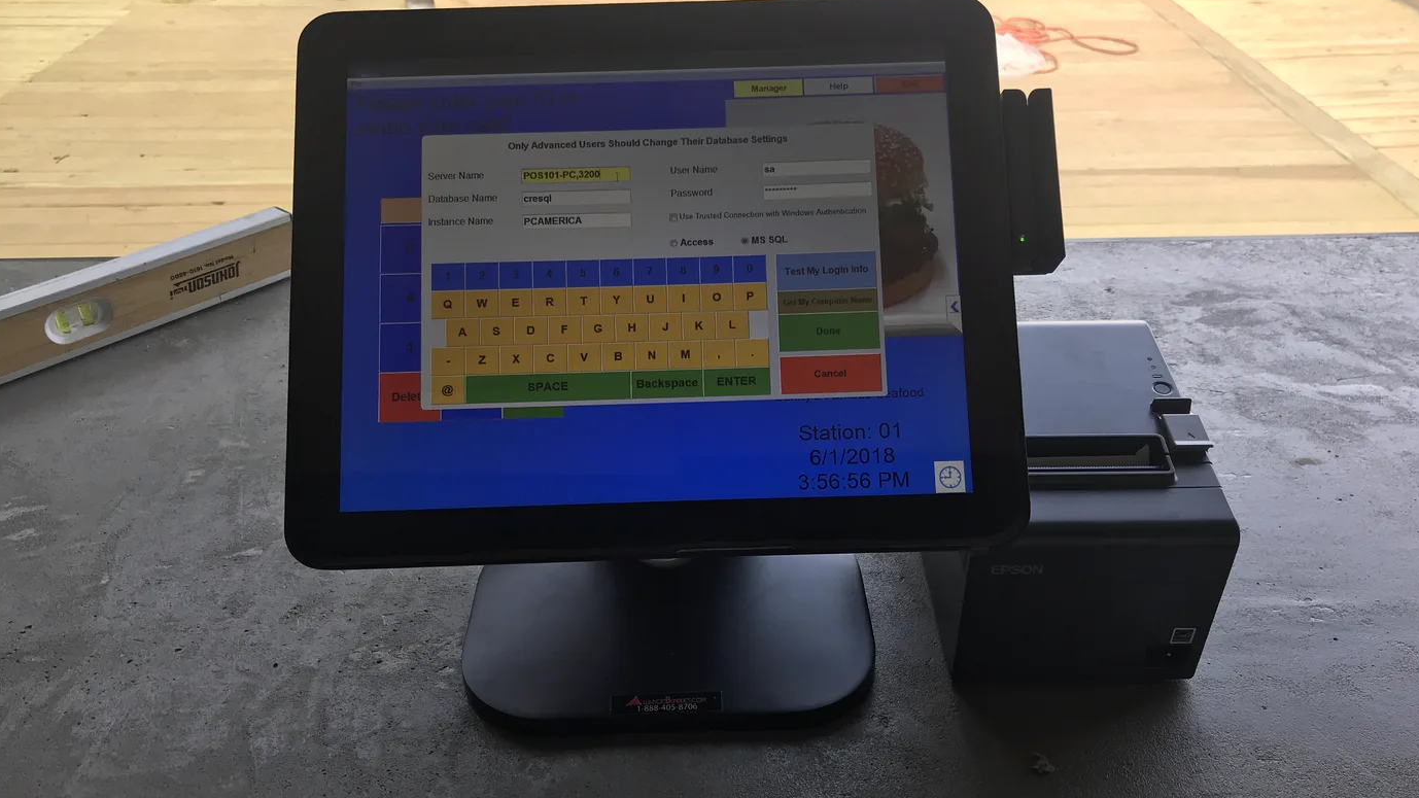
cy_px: 416
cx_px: 712
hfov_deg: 62.6
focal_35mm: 31
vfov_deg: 37.8
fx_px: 1166
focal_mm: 3.99
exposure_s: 1/324
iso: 20
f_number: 1.8
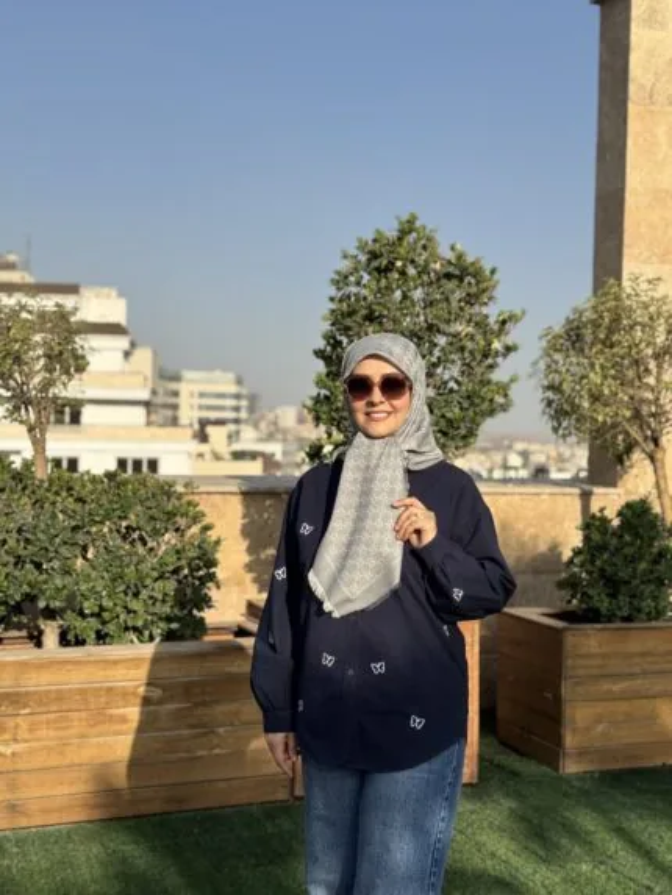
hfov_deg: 30.3
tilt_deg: +0.1
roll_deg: -0.6
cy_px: 448
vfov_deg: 39.6
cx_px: 336
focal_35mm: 48
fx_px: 1242
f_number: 1.78
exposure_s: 1/4608
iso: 64
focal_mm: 6.76
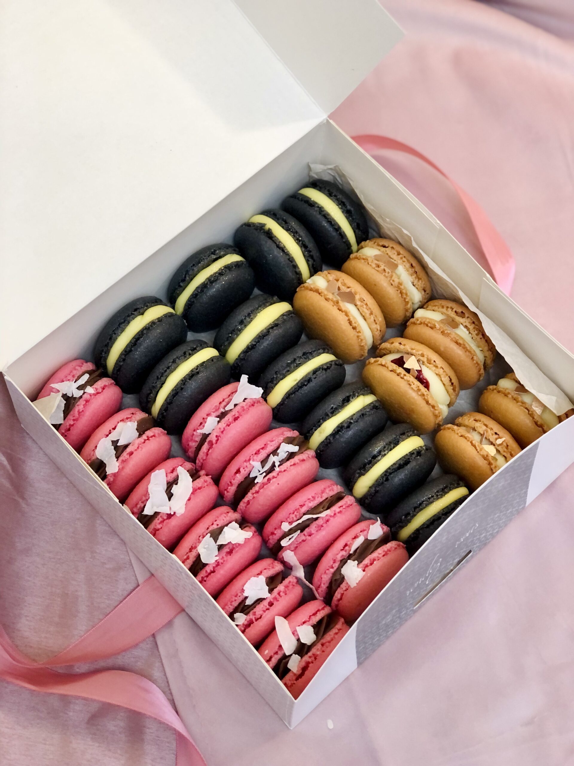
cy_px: 383
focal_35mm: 57
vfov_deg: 33.8
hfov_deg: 25.7
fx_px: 1260
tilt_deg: -68.8
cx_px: 287
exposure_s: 1/33
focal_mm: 6.6
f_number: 2.8
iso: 80
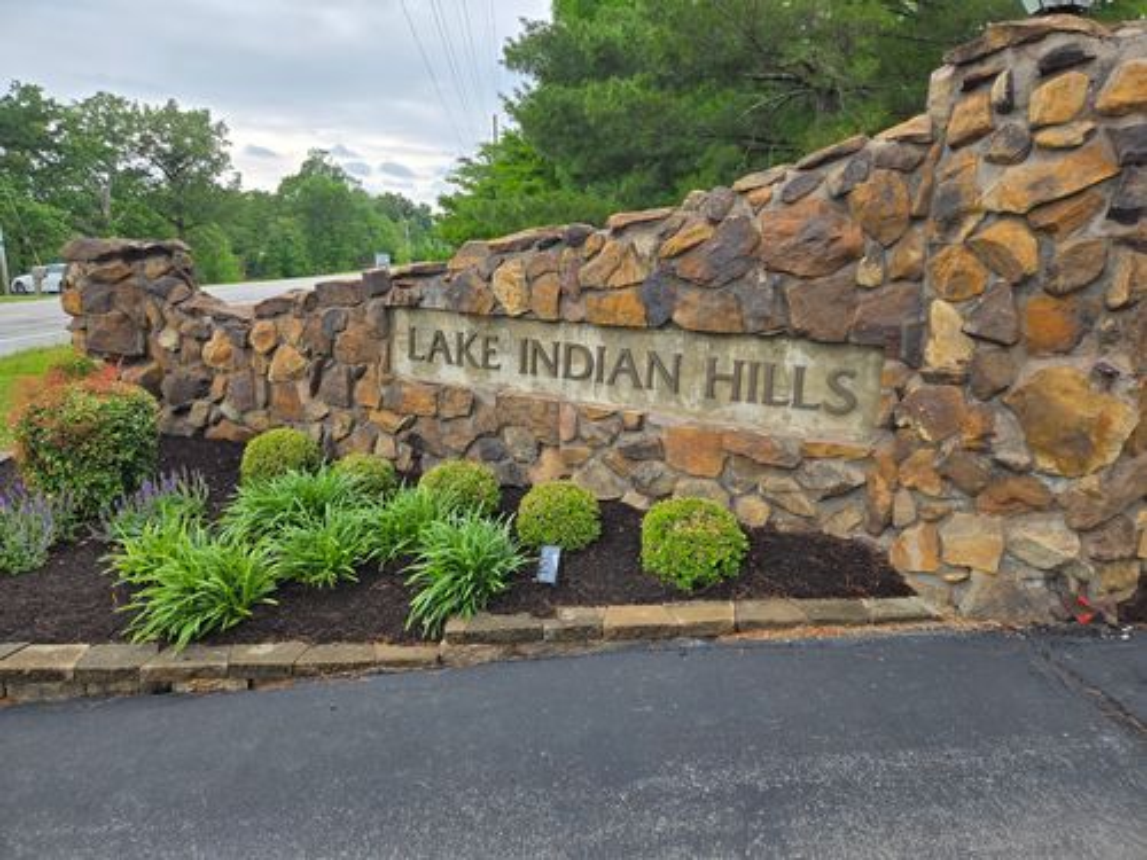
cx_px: 574
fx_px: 762
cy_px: 430
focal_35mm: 23
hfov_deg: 73.9
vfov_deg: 58.9
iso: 25
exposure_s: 1/1102
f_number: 1.8
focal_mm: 5.4
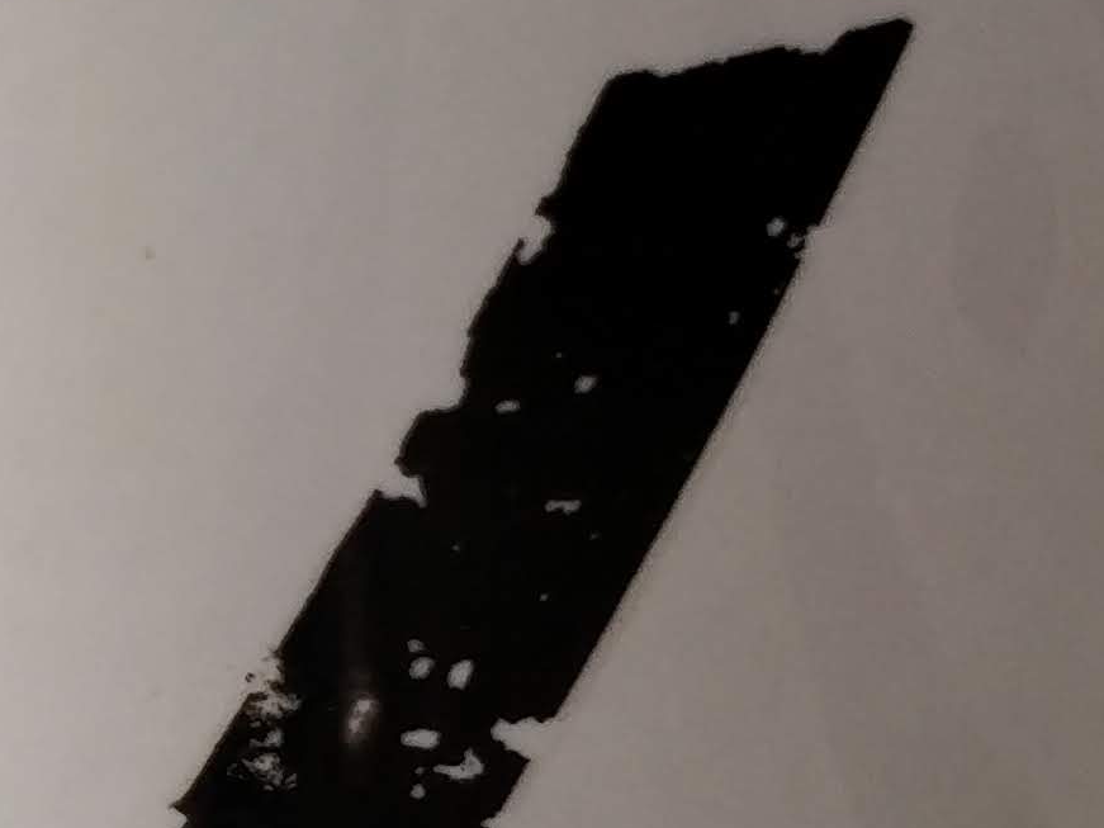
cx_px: -47
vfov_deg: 11.7
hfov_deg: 15.2
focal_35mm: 127
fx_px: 4050
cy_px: 266
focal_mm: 4.1
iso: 125
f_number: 1.7
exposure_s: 1/1337
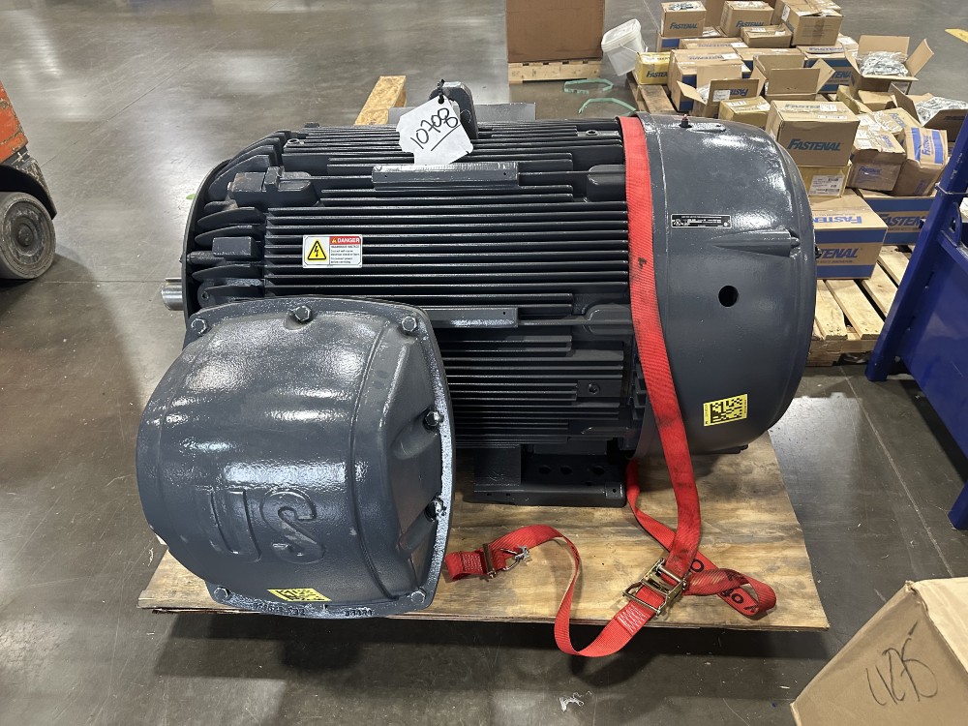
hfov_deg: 71.6
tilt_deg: -38.2
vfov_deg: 56.8
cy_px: 363
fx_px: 671
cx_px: 484
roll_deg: +3.0
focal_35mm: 24
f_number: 1.78
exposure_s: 1/60
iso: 400
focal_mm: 6.86
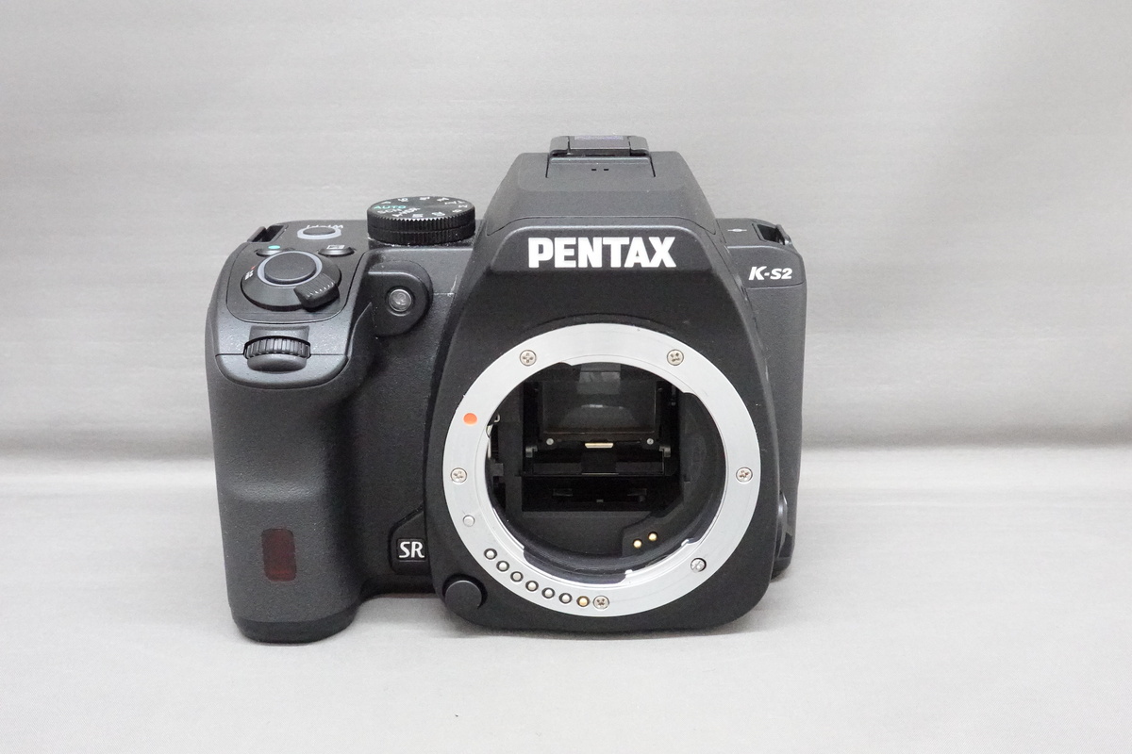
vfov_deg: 30.5
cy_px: 377
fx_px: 1383
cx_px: 566
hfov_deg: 44.5
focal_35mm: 44
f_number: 8
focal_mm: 16.21
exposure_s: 1/40
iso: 6400
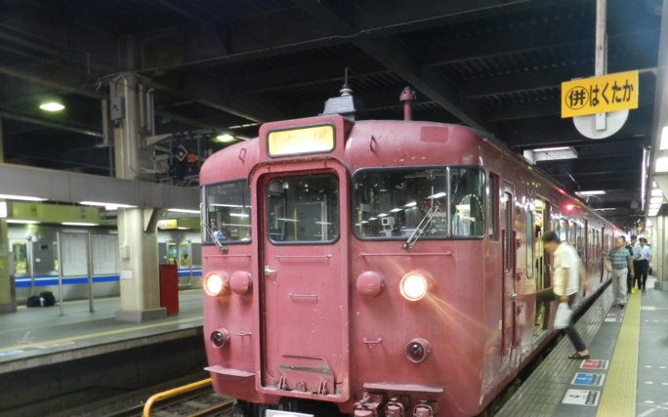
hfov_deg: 61.1
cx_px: 367
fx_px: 564
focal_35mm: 31
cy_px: 279
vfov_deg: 40.1
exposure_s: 1/15
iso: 400
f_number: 3.5
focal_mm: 4.5
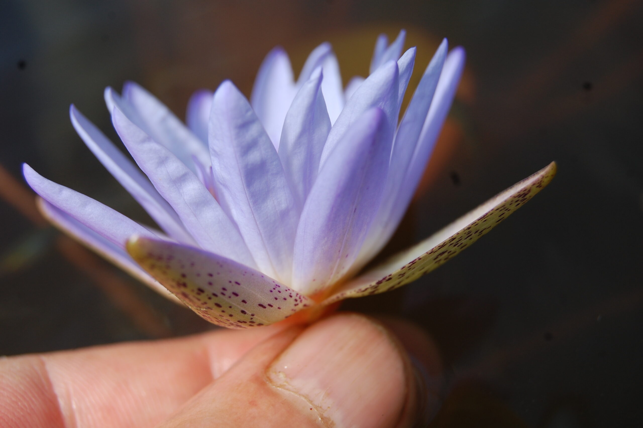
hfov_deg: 24.6
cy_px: 214
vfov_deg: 16.5
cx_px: 322
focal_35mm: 82
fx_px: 1472
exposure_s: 1/250
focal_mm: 55
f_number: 8
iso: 200
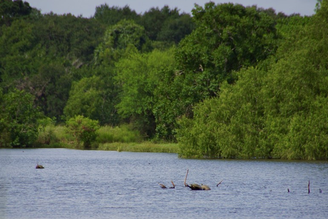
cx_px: 163
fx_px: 4845
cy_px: 151
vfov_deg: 2.6
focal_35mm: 532
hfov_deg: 3.9
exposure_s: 1/500
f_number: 6.3
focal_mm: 250
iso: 100
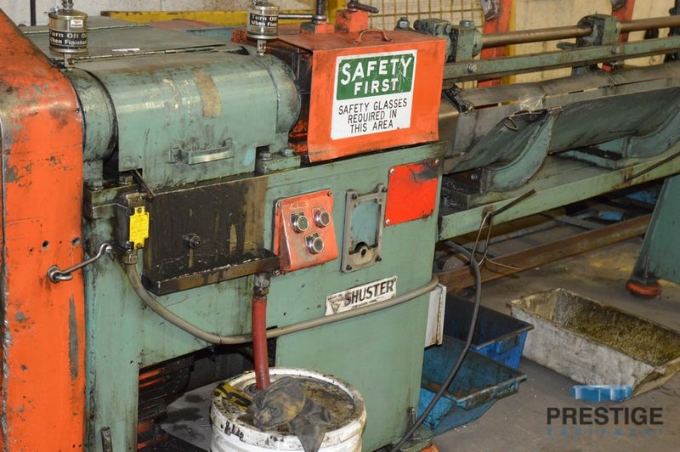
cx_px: 340
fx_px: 1132
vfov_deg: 22.6
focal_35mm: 60
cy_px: 226
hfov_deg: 33.4
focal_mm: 40
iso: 3200
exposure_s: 1/60
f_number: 4.2
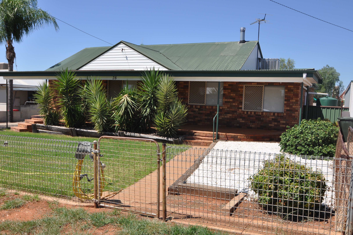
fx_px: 353
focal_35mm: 36
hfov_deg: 53.2
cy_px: 118
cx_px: 176
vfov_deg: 36.8
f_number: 9
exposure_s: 1/320
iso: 200
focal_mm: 24
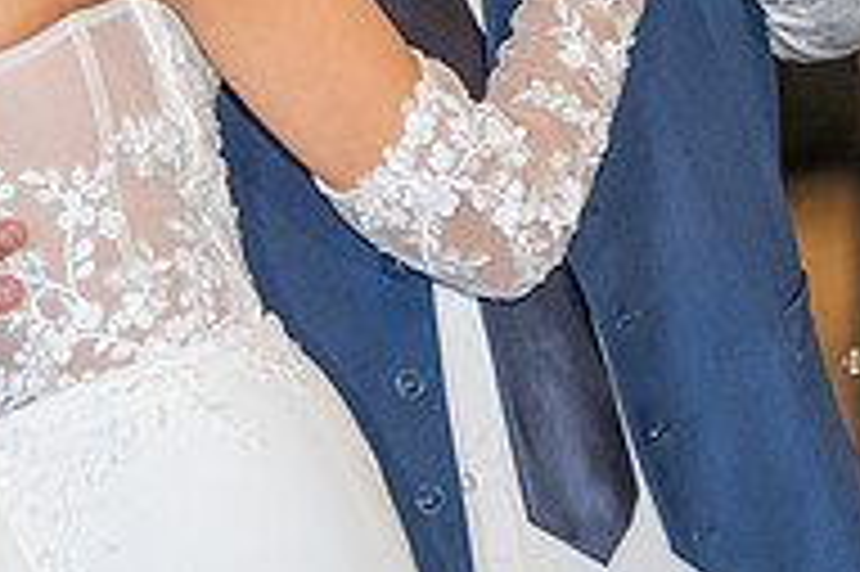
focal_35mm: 277
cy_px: -187
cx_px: 99
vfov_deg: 4.9
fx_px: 6611
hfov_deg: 7.4
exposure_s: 1/125
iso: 1000
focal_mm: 91
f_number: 2.8
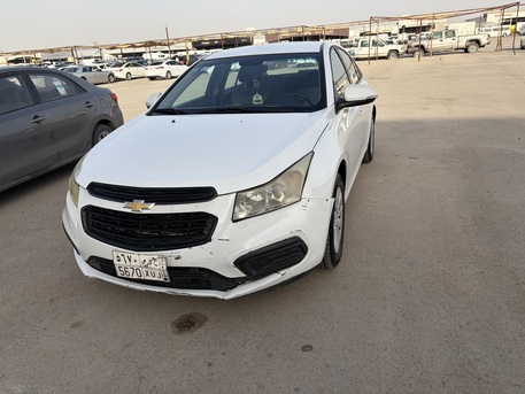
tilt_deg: -20.2
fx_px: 394
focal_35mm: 26
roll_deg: +4.8
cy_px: 197
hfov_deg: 67.3
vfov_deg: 53.1
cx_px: 262
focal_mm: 5.96
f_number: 1.6
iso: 50
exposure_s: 1/2075
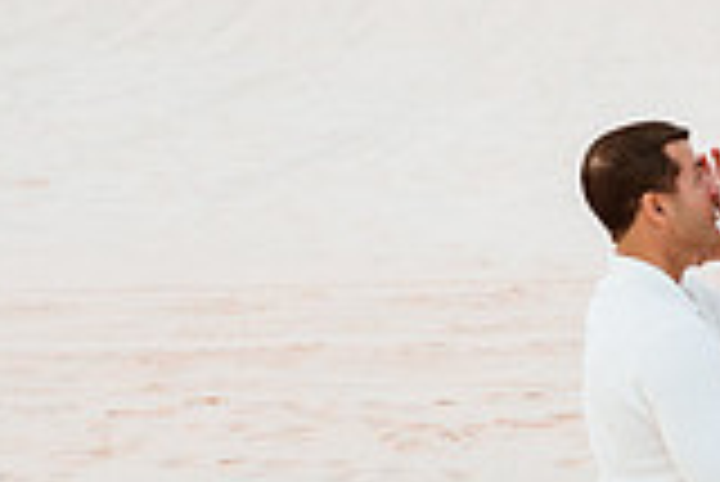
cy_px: 214
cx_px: 670
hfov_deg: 20.7
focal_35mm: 96
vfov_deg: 14.3
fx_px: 1922
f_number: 2.8
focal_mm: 26
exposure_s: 1/4000
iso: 250
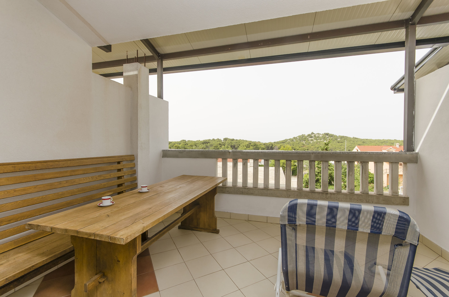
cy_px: 148
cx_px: 224
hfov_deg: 100.5
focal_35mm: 15
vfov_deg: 77.1
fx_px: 187
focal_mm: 10
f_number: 9
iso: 100
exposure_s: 1/200
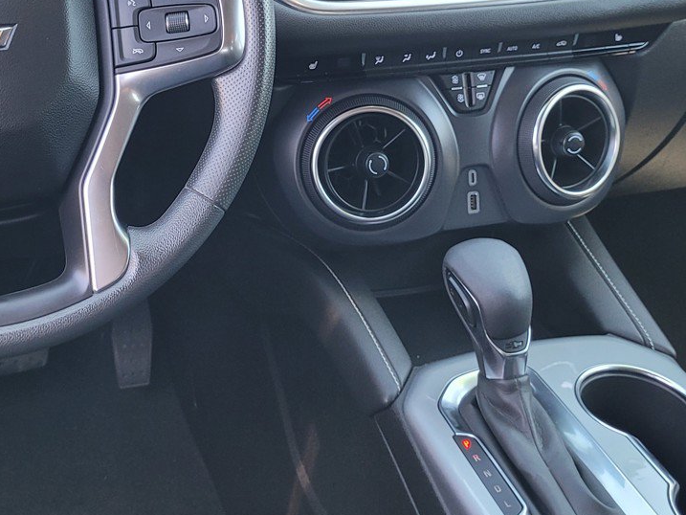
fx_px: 1150
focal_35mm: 58
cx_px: 227
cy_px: 169
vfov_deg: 25.1
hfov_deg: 32.9
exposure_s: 1/120
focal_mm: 5.4
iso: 125
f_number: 1.8
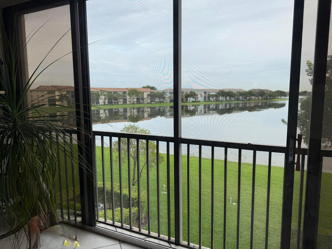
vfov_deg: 56.8
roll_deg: +0.1
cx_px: 166
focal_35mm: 24
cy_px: 124
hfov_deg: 71.6
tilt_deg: -7.2
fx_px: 230
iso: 80
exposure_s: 1/1106
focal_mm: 6.76
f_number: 1.78
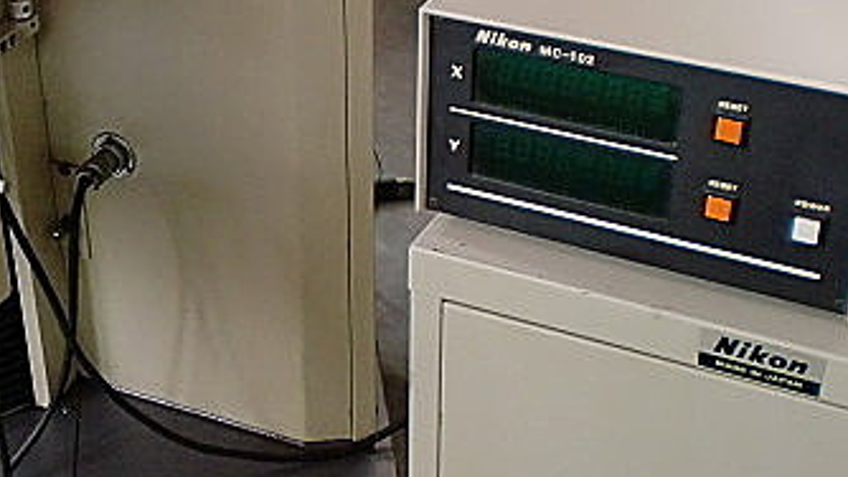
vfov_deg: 16.5
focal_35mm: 73
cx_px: 142
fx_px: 1642
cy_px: 279
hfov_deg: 28.2
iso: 200
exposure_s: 1/60
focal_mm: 6.3
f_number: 3.1
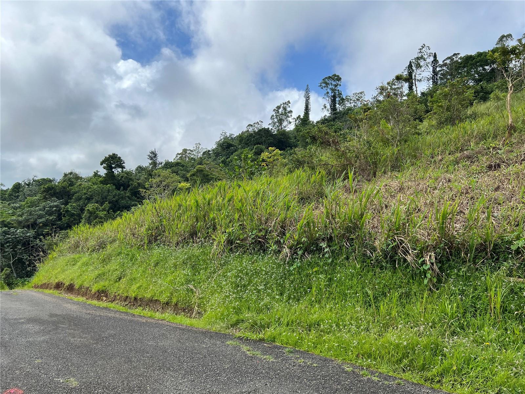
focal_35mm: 26
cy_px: 197
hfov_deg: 67.3
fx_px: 394
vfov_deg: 53.1
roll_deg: -0.8
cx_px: 262
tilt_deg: +0.1
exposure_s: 1/4444
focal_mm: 5.7
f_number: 1.5
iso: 50
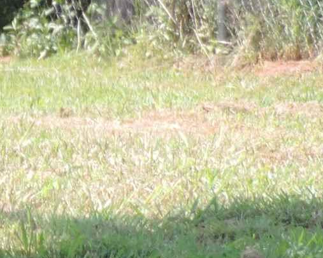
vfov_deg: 2.6
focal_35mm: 591
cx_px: -652
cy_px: -238
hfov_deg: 3.2
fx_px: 5652
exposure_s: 1/160
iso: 80
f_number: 4.1
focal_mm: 17.8
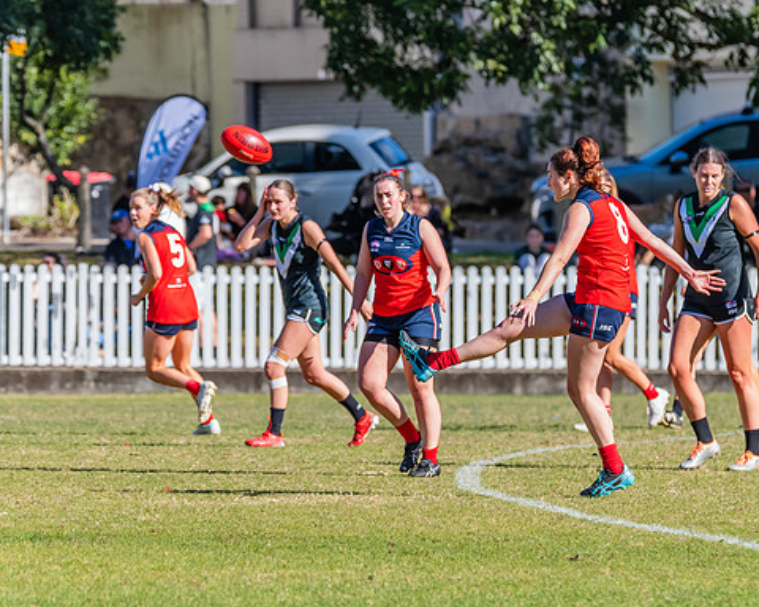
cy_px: 324
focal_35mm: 494
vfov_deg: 3.1
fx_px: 11097
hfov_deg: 3.9
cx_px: 497
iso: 800
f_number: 8
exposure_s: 1/1600
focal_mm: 320
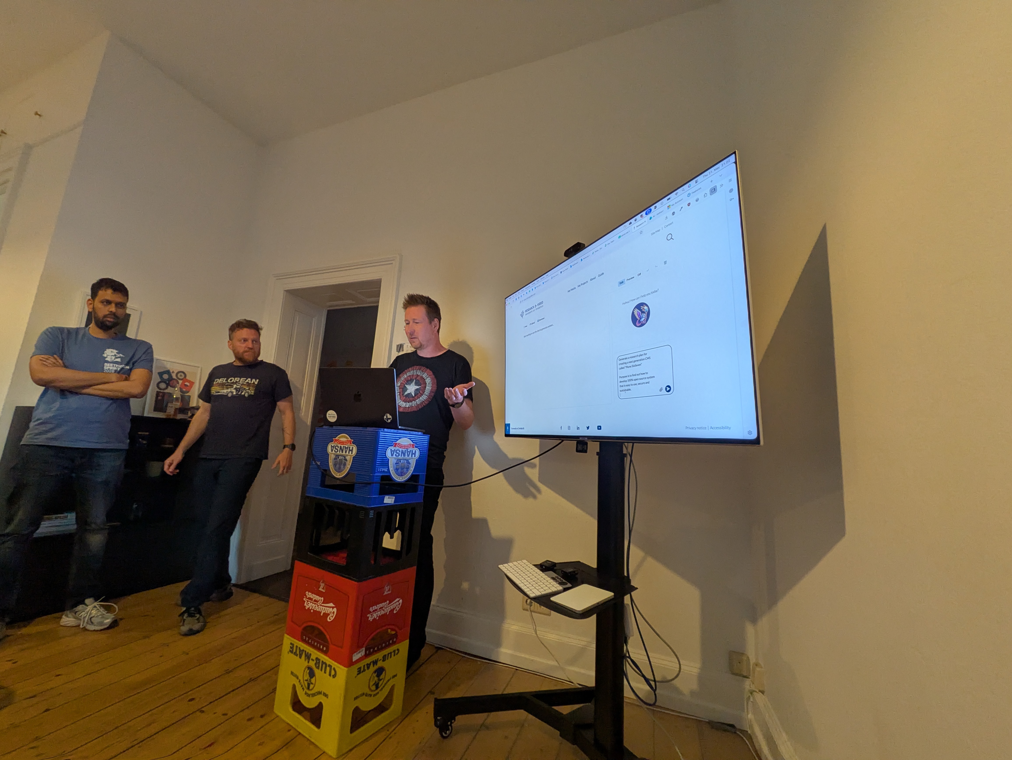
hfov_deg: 102.0
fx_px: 409
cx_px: 506
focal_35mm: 14
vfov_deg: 85.7
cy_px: 380
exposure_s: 1/50
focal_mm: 1.83
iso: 146
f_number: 2.2
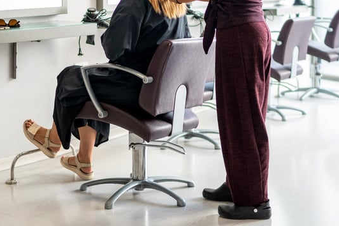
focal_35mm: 79
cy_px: 16
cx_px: 111
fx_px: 743
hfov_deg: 25.5
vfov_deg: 17.0
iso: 500
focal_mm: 35
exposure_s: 1/500
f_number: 1.4
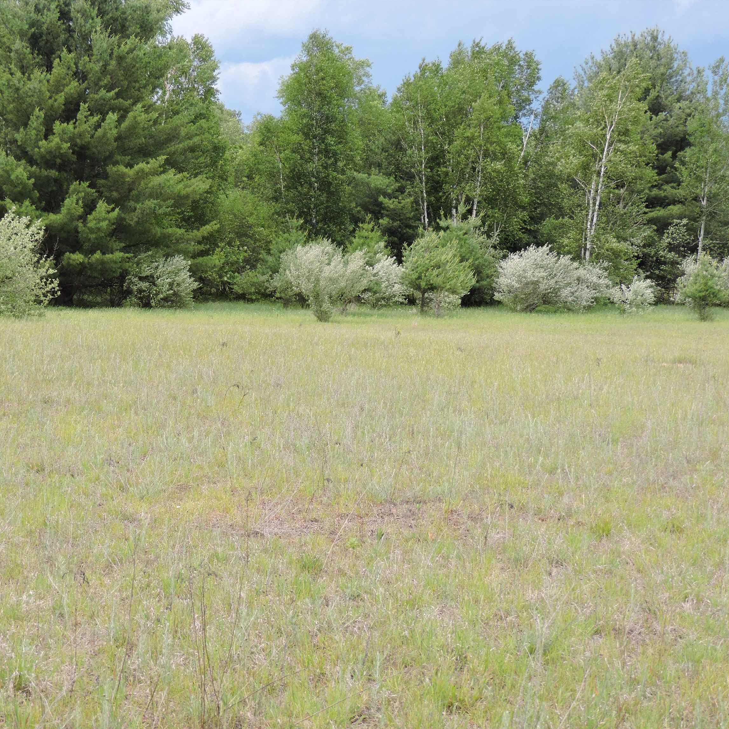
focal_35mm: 83
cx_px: 265
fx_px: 1978
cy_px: 365
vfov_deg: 20.9
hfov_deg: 20.8
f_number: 3.9
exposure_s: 1/250
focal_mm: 12.5
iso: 100
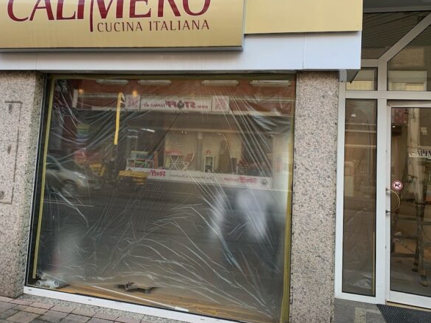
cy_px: 120
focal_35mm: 34
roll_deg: -2.9
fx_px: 423
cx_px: 178
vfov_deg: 41.5
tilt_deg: +4.8
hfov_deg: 53.7
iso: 25
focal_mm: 4.25
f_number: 1.8
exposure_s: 1/139
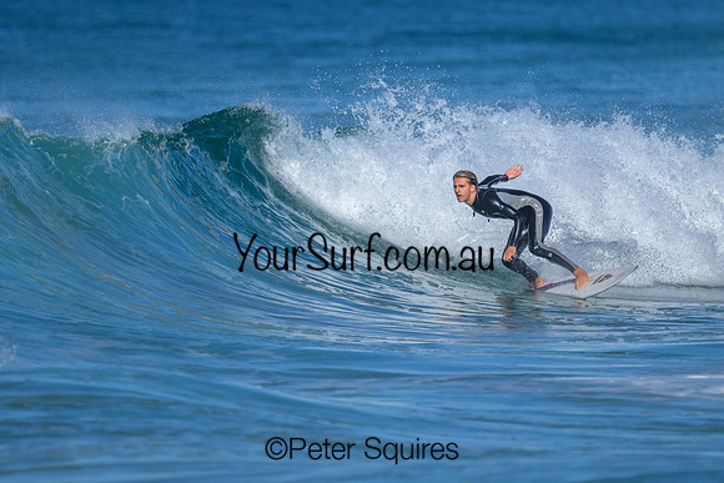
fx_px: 22137
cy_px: 221
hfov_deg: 1.9
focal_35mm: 1101
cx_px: 301
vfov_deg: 1.3
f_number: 6.3
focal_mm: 800
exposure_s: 1/2000
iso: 200
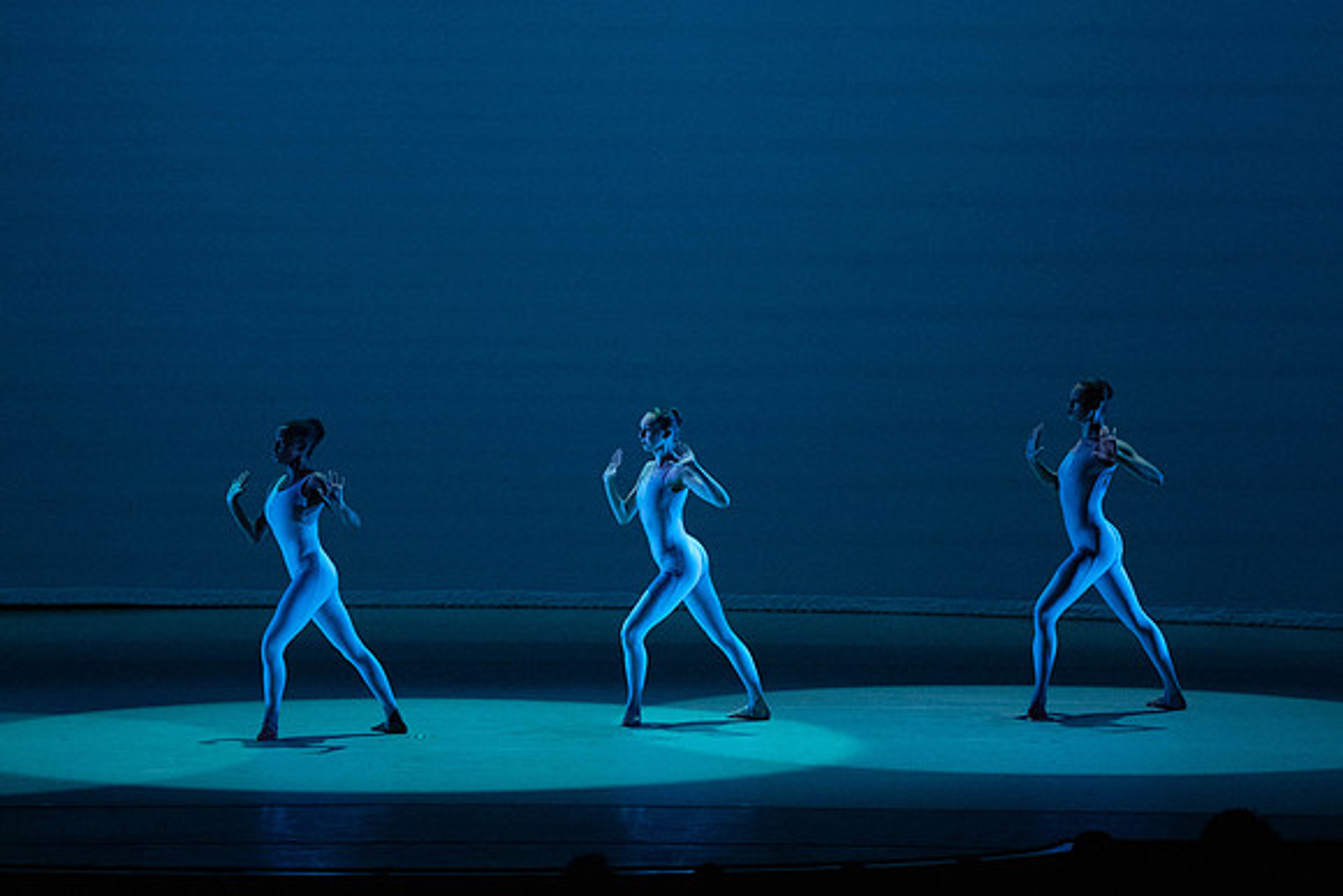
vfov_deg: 7.5
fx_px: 6828
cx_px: 672
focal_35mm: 183
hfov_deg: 11.2
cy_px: 448
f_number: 5.6
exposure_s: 1/400
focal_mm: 183
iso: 16000
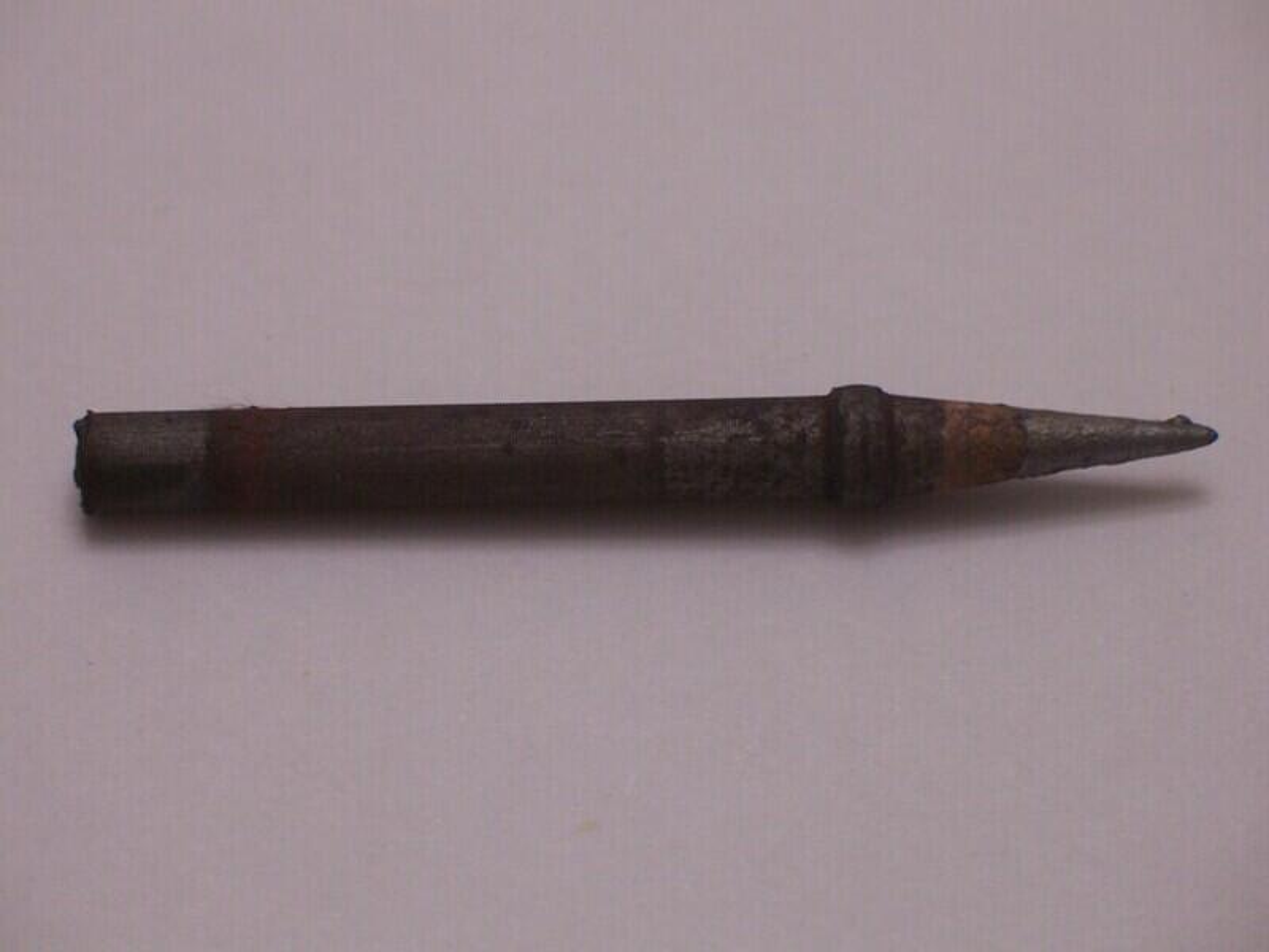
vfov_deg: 12.1
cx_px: 634
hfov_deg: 16.1
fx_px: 4472
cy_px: 476
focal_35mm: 122
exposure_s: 1/10
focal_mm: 21
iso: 140
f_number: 4
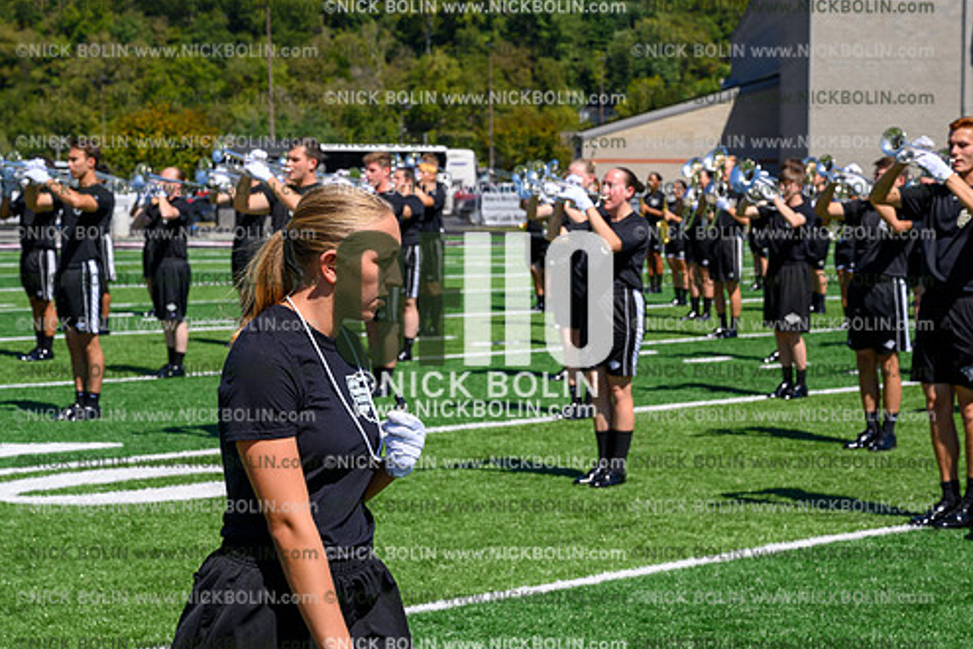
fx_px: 2216
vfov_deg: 16.7
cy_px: 325
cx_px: 474
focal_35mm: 82
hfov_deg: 24.8
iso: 160
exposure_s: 1/500
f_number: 8
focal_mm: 70
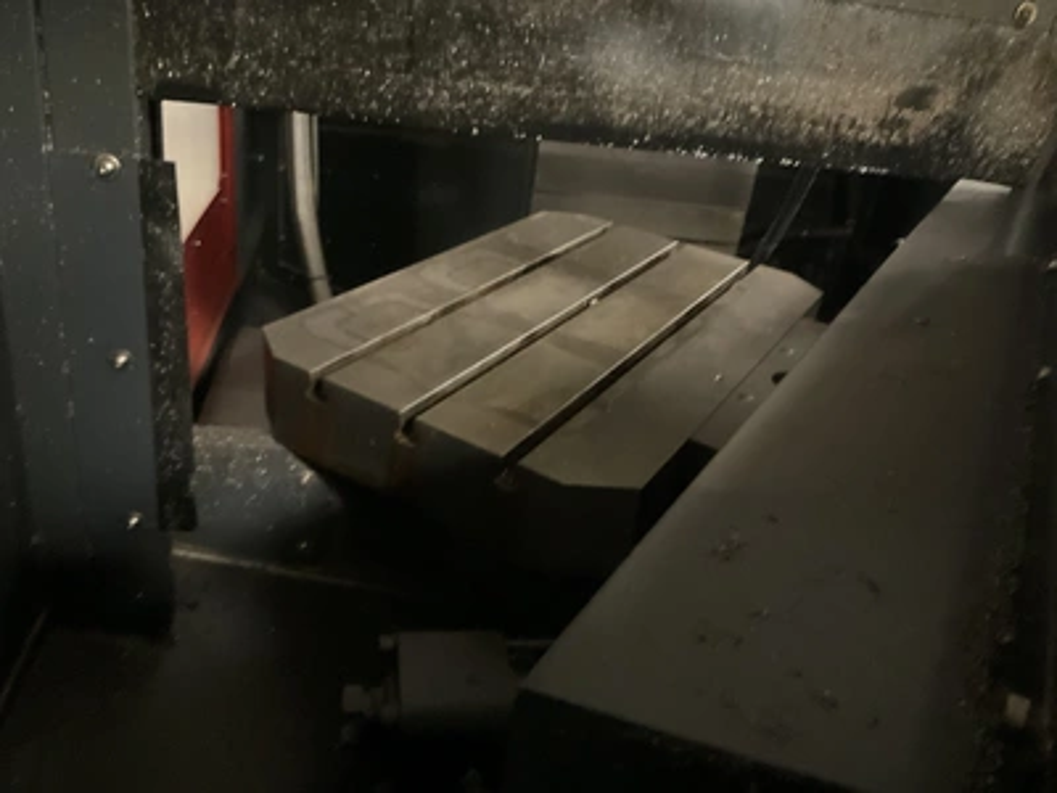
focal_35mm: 29
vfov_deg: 48.2
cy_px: 396
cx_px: 528
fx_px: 886
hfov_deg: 61.7
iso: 1000
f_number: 1.8
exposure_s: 1/15
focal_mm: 3
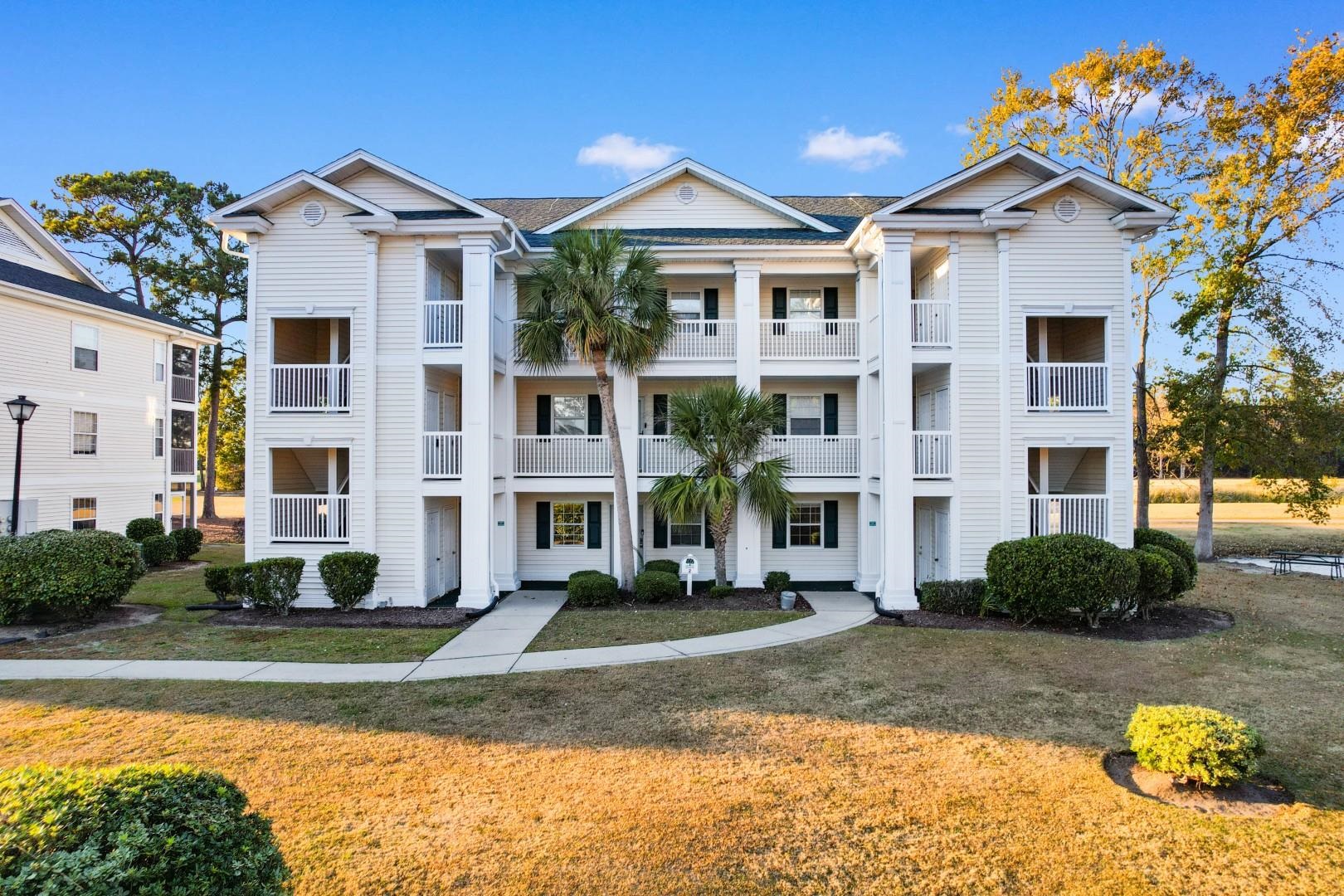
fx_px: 821
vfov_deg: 57.2
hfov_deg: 78.6
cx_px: 672
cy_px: 448
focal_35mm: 22
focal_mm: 8.38
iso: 110
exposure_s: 1/60
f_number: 2.8
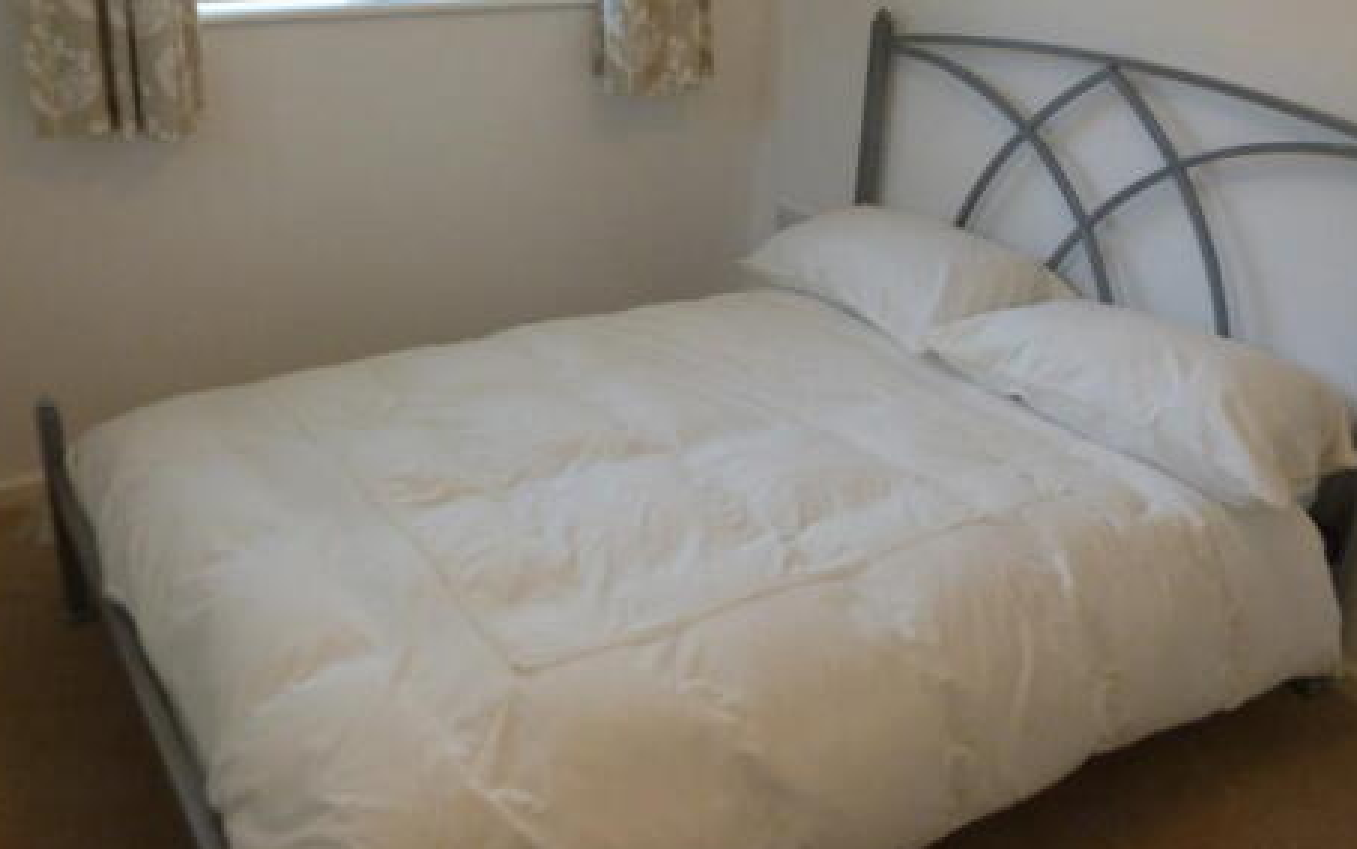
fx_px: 1258
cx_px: 638
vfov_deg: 37.0
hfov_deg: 56.7
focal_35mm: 34
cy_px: 294
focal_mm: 4.5
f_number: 2.8
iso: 400
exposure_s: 1/60
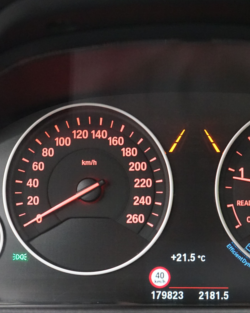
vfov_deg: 28.7
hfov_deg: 22.9
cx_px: 186
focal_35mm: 66
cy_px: 182
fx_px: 610
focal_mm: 38
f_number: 4
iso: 6400
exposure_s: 1/25
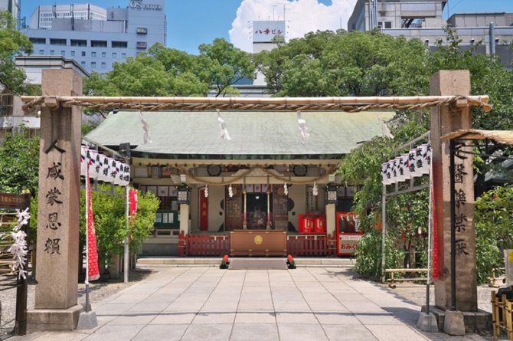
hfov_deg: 63.7
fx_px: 413
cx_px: 256
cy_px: 170
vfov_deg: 44.9
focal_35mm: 29
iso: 125
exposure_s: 1/320
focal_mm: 29
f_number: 10
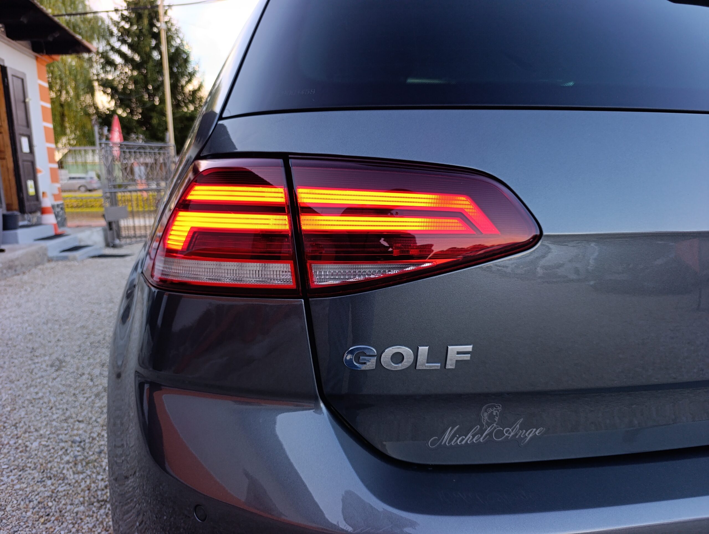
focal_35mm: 23
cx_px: 354
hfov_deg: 73.8
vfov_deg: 59.0
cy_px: 267
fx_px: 472
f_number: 1.6
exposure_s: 1/100
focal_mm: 6.14
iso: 125
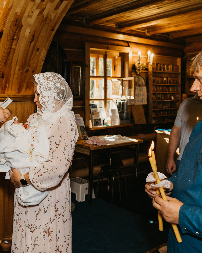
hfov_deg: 39.4
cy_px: 126
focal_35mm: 36
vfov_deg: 50.3
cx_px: 38
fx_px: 269
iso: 320
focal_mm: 24
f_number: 3.5
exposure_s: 1/160
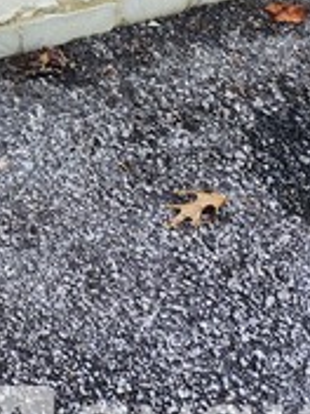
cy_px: -305
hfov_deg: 14.8
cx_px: -247
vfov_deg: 18.3
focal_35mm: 87
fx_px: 1039
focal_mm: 5.54
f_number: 1.8
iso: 80
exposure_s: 1/180
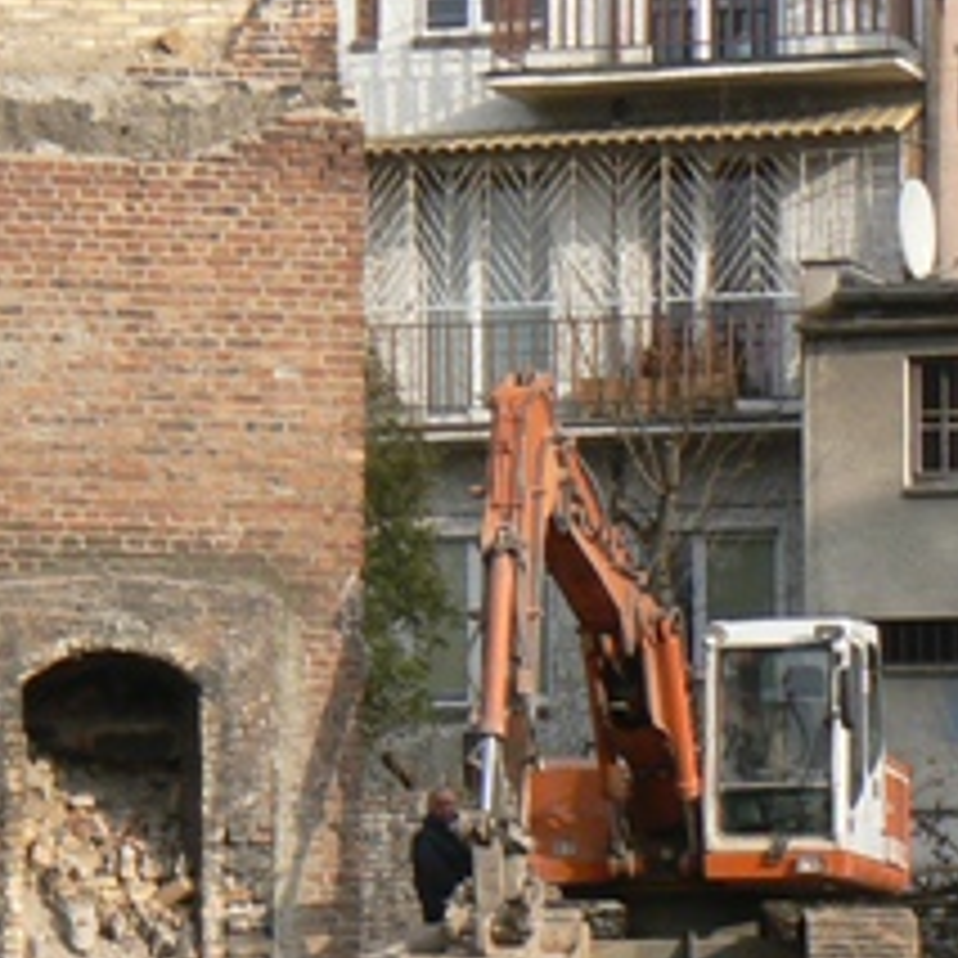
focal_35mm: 173
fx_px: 5417
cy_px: 693
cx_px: 310
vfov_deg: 10.1
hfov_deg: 10.1
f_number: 5.6
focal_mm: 8.7
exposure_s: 1/400
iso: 80
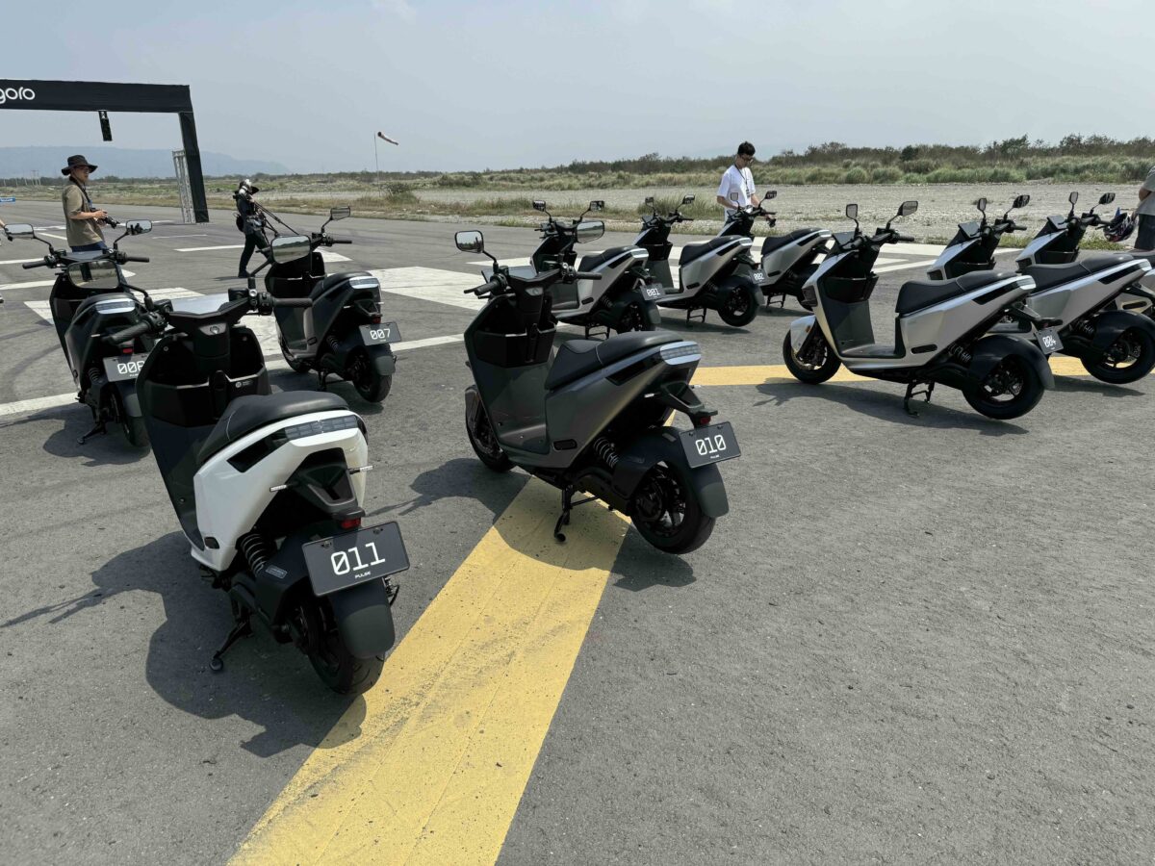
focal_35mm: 24
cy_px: 433
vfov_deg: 56.8
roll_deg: +0.9
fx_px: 801
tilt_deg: -17.1
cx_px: 578
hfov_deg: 71.6
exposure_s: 1/4950
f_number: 1.78
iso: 80
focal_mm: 6.76
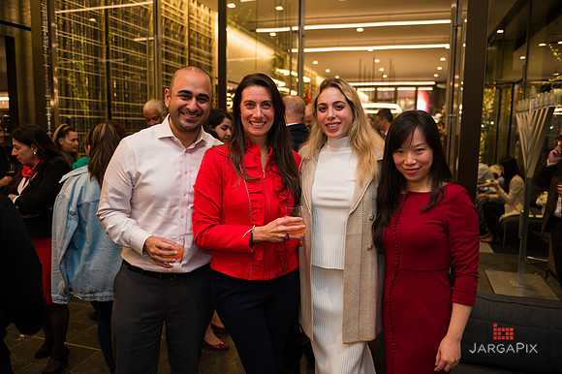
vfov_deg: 46.4
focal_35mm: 28
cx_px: 281
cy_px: 187
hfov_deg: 65.5
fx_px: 437
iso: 400
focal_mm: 28
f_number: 3.2
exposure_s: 1/160
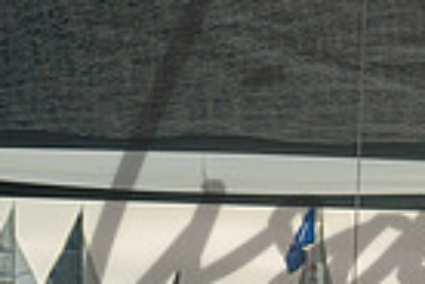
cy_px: 192
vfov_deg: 3.9
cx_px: 785
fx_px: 4120
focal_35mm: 349
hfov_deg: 5.8
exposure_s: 1/160
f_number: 6.3
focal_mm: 80
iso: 250
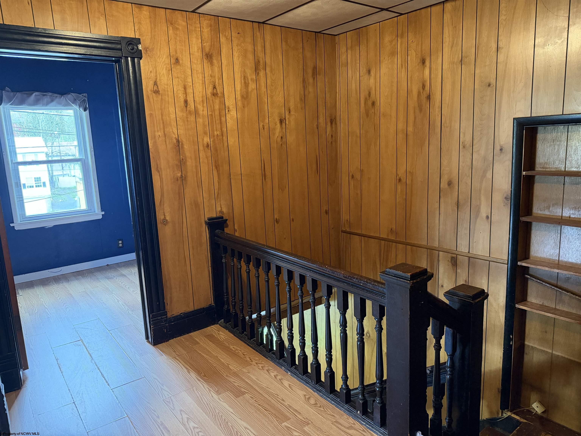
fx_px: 403
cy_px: 218
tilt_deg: -10.3
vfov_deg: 56.8
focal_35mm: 24
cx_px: 290
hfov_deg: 71.6
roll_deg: +3.8
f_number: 1.78
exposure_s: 1/40
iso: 640
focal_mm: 6.76
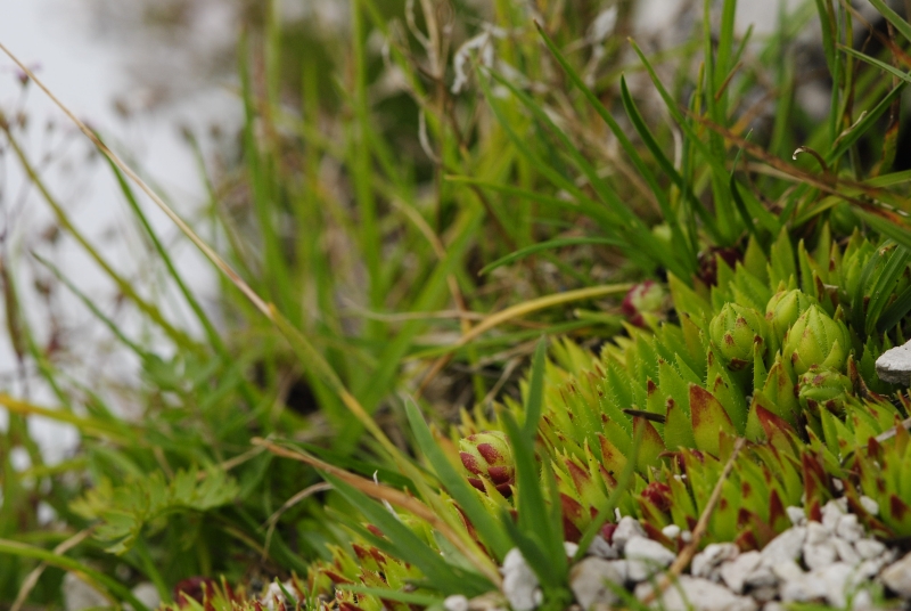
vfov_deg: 10.8
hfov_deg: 16.0
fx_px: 3231
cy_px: 306
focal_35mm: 128
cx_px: 456
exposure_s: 1/320
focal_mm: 85
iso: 400
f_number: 7.1
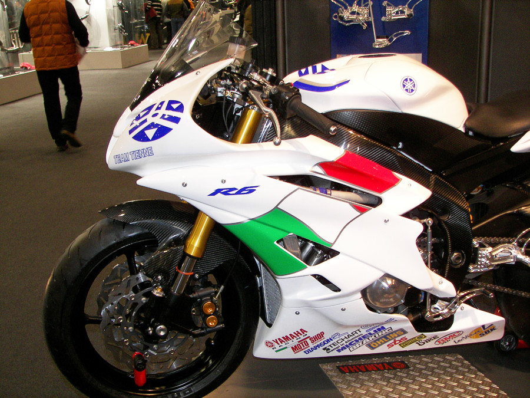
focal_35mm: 50
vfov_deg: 29.1
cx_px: 265
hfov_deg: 38.2
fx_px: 766
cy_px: 199
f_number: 2.8
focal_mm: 8.3
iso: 100
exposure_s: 1/30
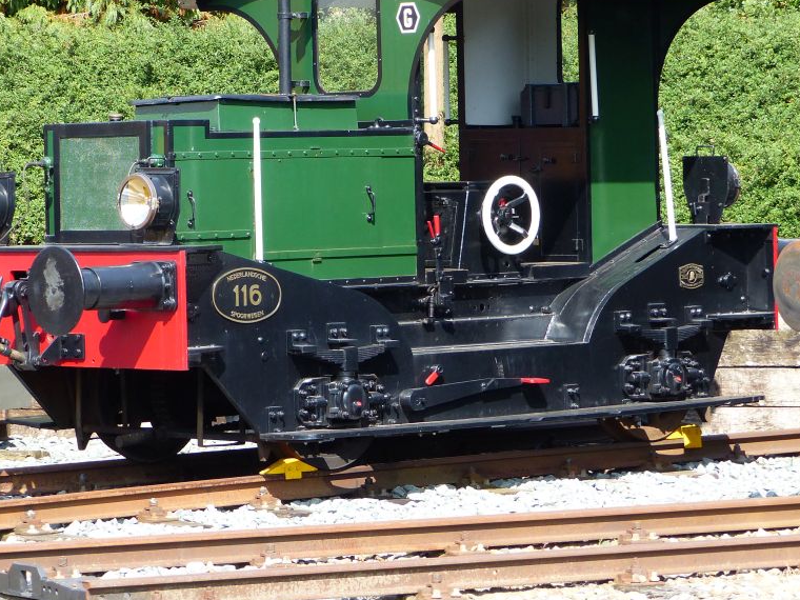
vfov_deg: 9.2
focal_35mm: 161
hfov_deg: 12.3
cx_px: 285
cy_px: 139
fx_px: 3721
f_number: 4
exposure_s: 1/250
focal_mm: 18.3
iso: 100
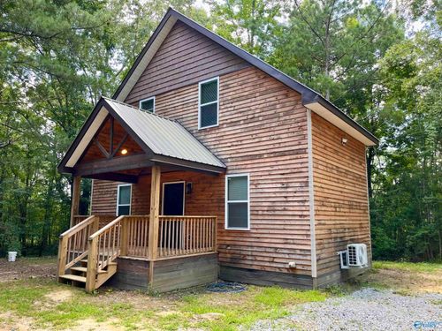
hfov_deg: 67.3
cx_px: 221
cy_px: 166
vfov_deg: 53.1
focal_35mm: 26
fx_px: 332
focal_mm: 5.1
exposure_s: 1/138
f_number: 1.6
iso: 32
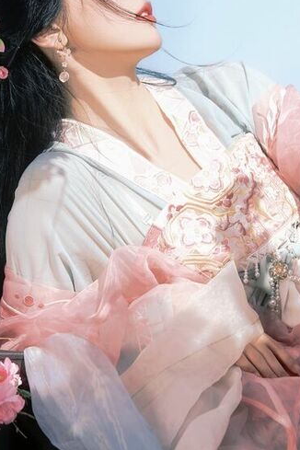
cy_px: 131
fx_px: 2012
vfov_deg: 12.7
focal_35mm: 161
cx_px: 213
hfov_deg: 8.5
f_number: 1.6
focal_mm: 50
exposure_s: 1/6400
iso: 100
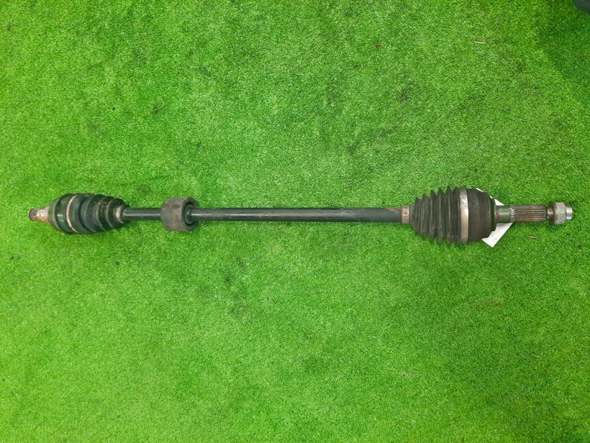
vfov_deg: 54.9
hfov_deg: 69.4
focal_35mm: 25
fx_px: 426
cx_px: 295
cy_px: 222
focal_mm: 4.6
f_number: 2
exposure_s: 1/50
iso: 358
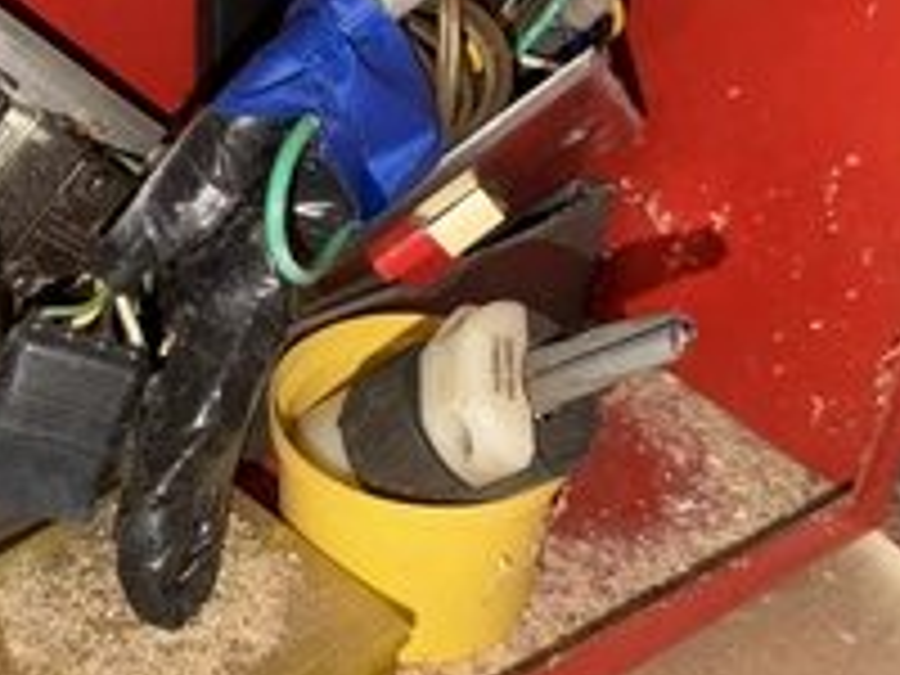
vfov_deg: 30.1
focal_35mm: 48
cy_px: 238
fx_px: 1248
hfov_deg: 38.7
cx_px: 230
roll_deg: -0.5
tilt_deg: -31.9
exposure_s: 1/7
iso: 80
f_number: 1.78
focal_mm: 6.76
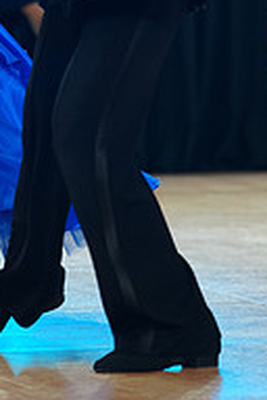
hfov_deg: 3.0
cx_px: 1
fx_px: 5128
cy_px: -106
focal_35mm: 461
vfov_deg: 4.5
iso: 640
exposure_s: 1/400
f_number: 2.8
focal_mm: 153
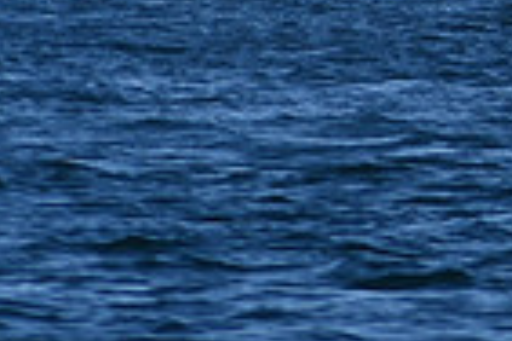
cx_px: 1035
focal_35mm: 1235
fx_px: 17563
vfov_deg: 1.1
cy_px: -136
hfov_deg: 1.7
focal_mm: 200
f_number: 7.1
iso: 200
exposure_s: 1/1600
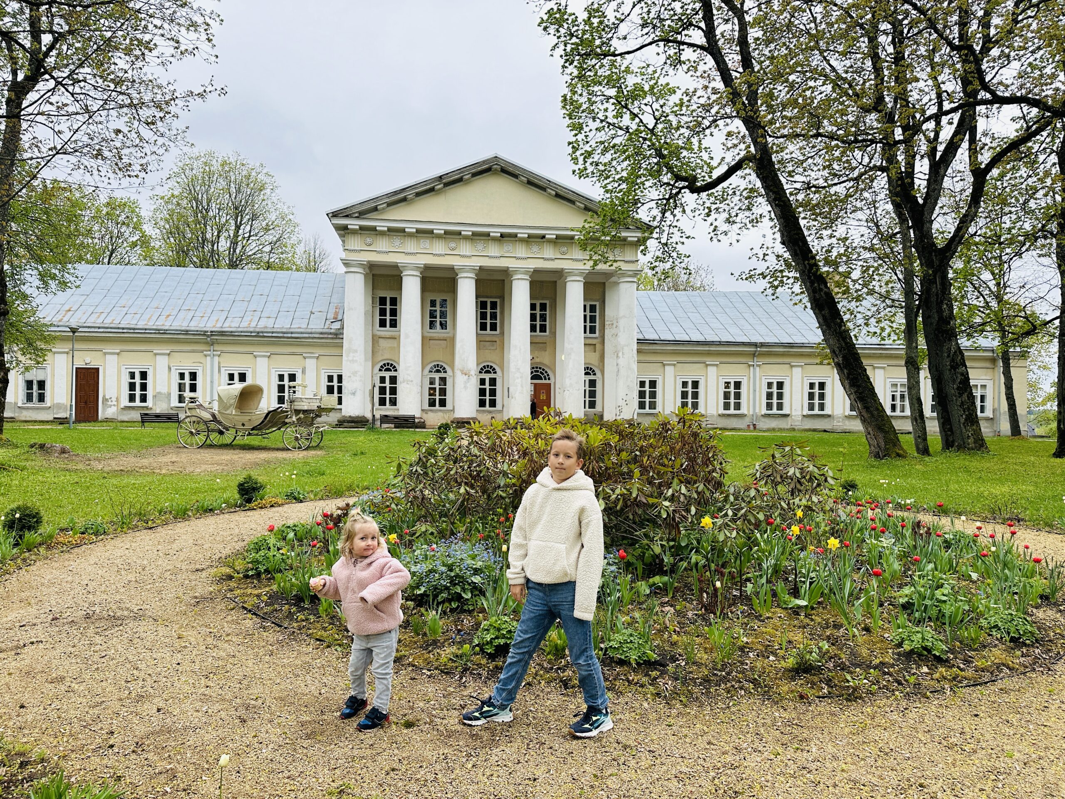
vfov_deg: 56.8
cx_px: 532
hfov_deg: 71.6
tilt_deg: +1.4
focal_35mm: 24
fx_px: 738
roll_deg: -0.3
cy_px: 400
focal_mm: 6.86
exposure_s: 1/1050
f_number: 1.78
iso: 80
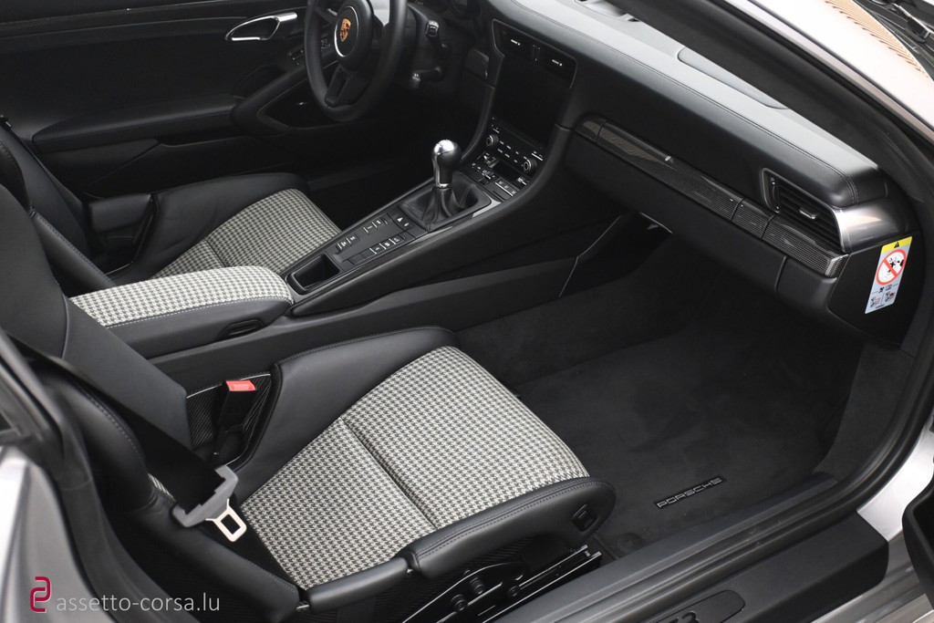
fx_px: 973
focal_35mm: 38
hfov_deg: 51.3
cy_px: 312
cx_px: 467
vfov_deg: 35.5
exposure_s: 1/30
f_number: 4.2
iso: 2000
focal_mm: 25
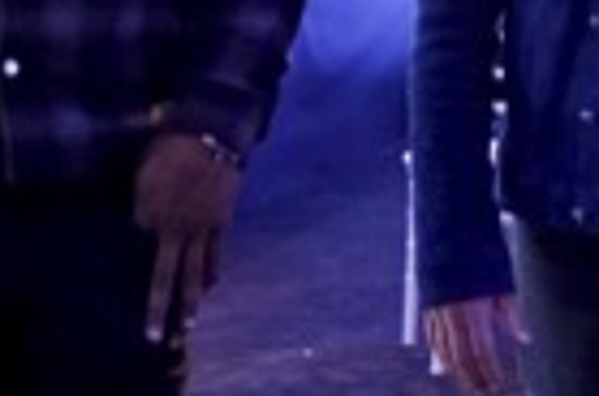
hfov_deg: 8.4
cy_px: -88
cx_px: 483
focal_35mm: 245
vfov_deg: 5.6
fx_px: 4067
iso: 8000
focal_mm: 68
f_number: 4
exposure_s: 1/200
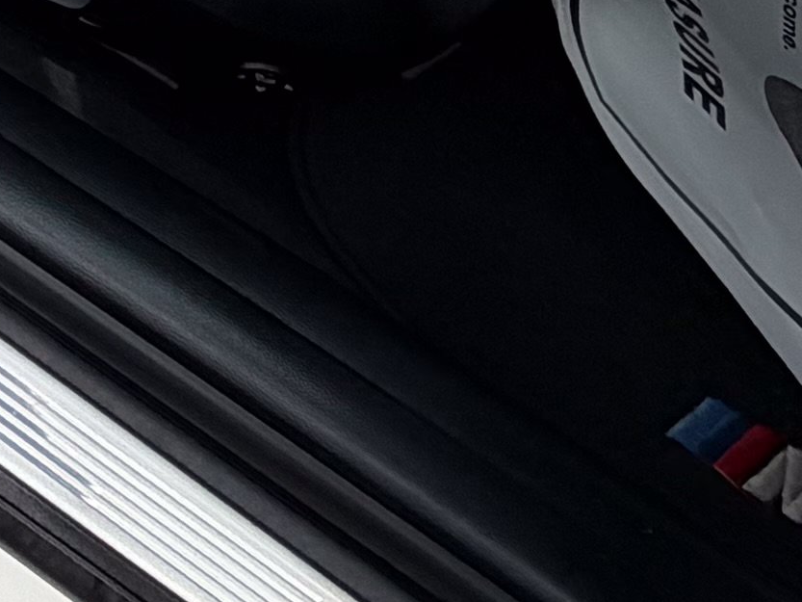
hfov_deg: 17.7
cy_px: -1255
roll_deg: -0.5
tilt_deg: -42.7
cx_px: -500
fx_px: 2224
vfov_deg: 10.4
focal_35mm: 96
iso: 40
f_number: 2.2
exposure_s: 1/770
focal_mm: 2.22
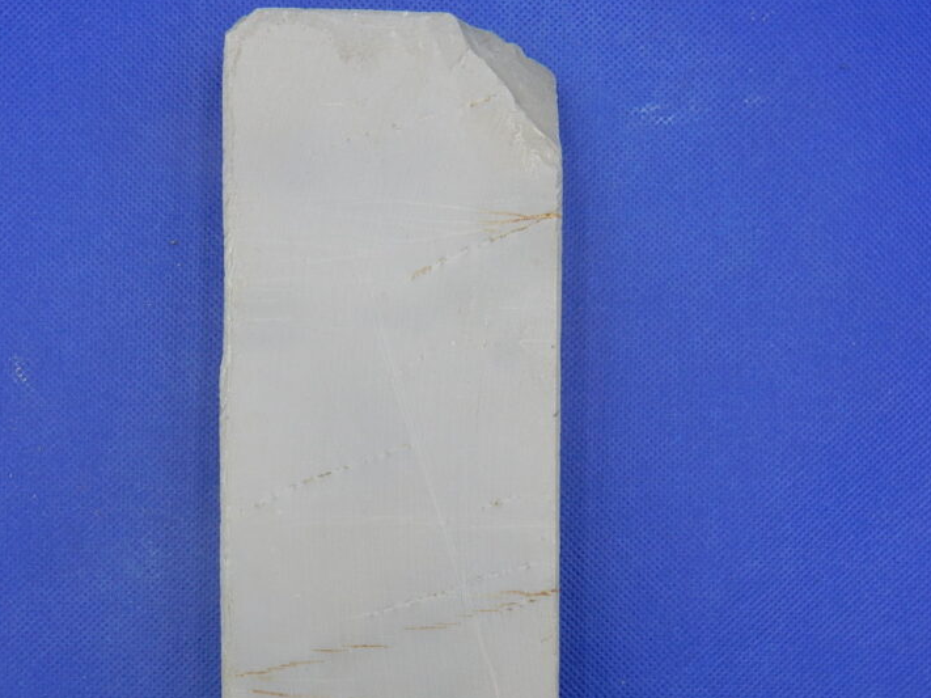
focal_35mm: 36
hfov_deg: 51.2
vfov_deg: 38.9
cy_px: 496
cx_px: 394
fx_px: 968
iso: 125
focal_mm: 4.5
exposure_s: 1/100
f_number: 3.7
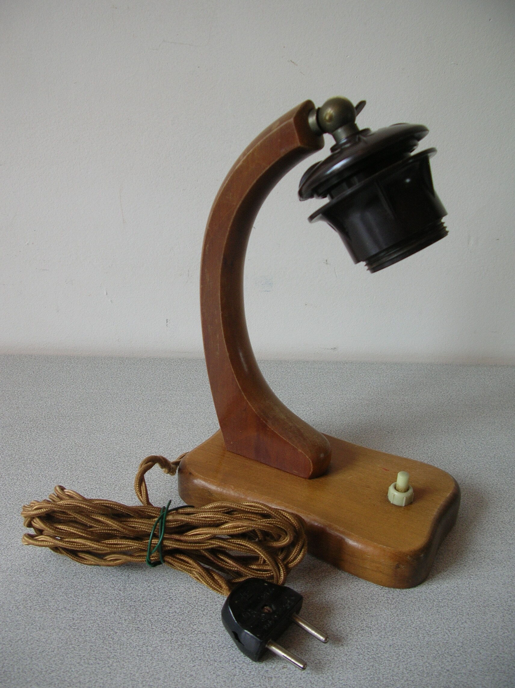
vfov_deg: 52.7
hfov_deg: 40.6
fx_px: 695
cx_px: 258
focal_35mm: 35
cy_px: 344
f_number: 2.8
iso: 50
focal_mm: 5.8
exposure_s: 1/13.4
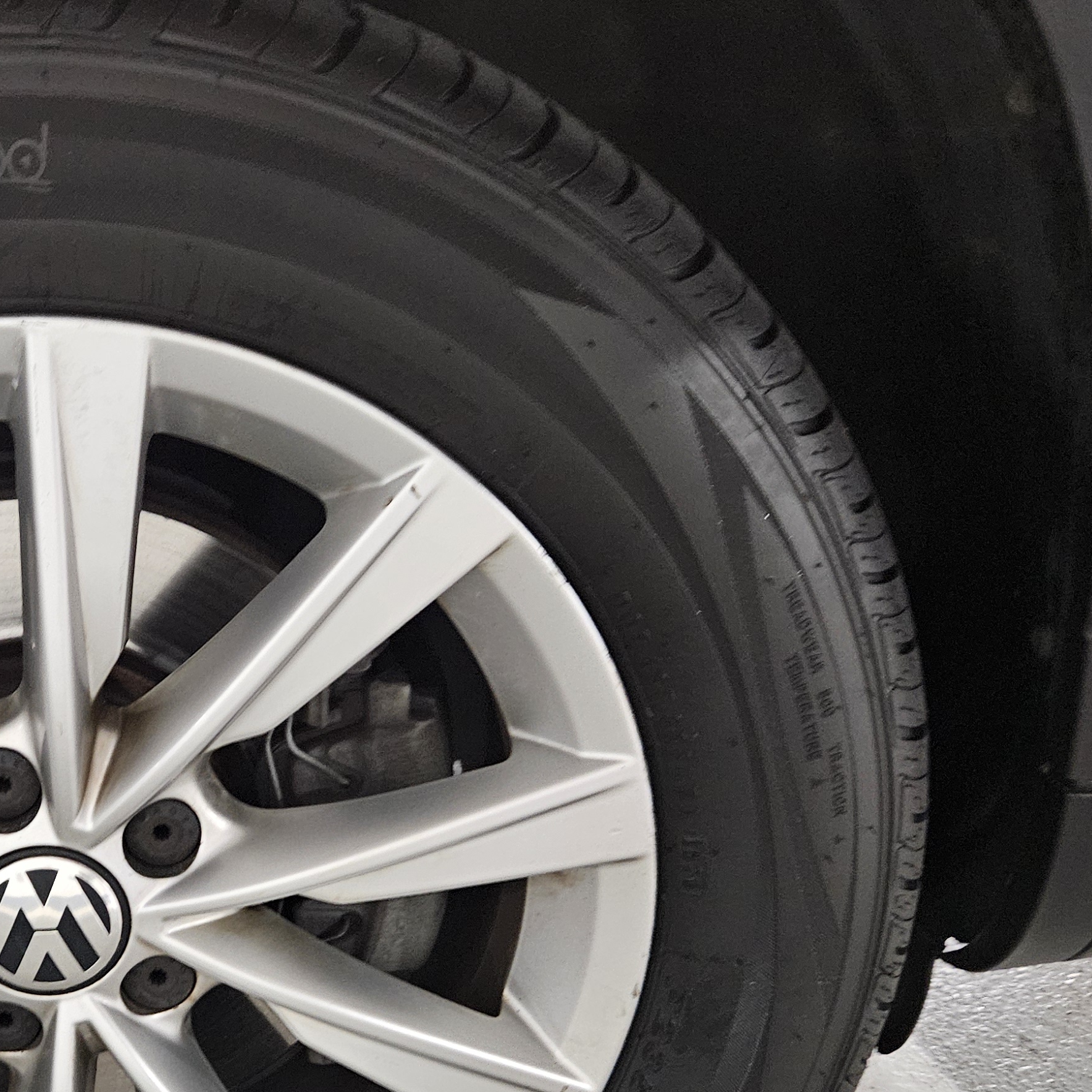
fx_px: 1642
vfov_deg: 36.5
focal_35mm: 46
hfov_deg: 35.0
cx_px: 141
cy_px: 718
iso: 500
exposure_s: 1/24
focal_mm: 5.4
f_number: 1.8
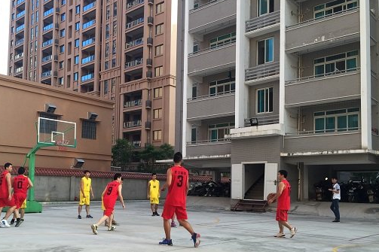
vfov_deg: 36.6
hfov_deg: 52.9
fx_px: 379
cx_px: 156
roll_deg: -2.1
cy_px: 161
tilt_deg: +3.0
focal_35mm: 36
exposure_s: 1/120
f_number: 2.2
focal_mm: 4.15
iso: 32
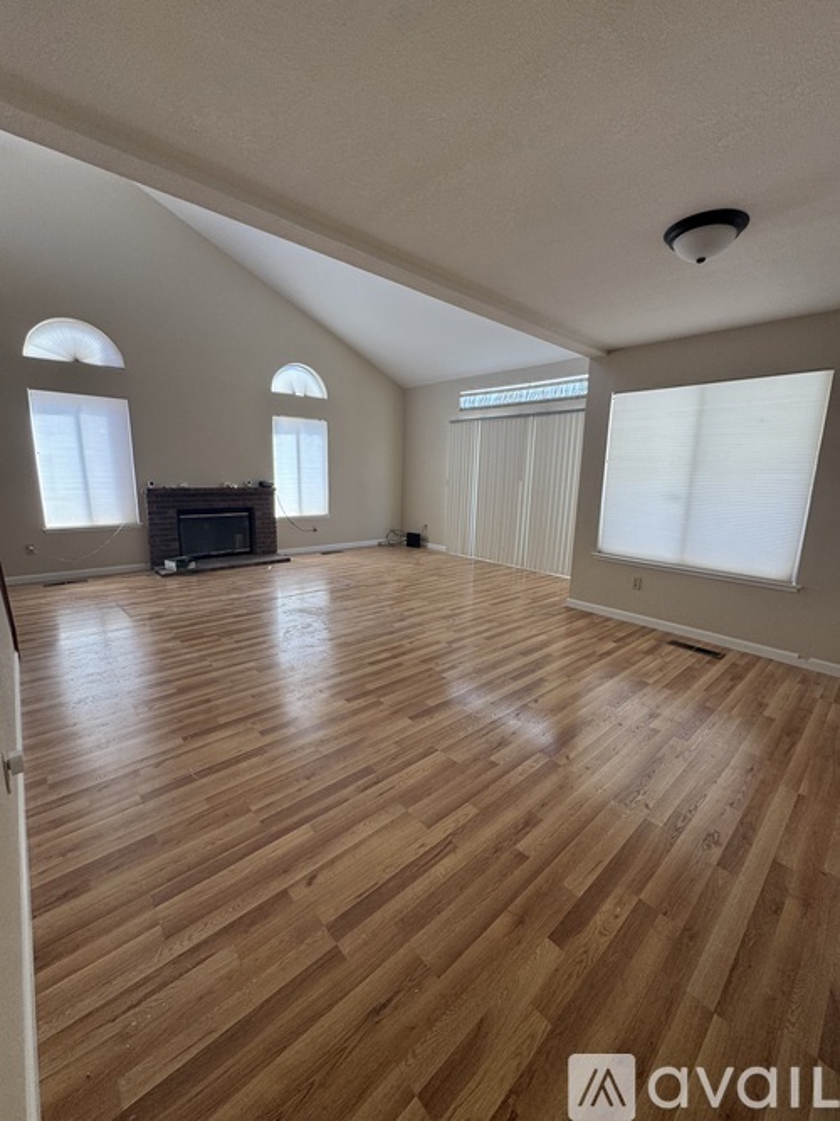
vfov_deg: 102.1
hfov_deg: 85.7
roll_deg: -0.9
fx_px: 453
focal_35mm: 14
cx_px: 420
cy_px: 560
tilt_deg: -11.2
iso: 125
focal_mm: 2.22
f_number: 2.2
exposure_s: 1/99
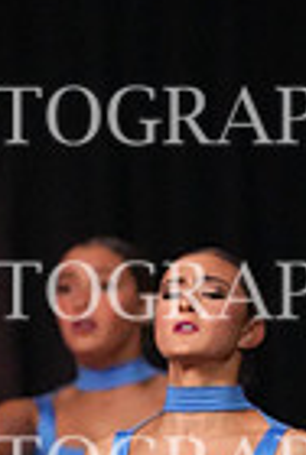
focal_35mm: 1239
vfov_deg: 1.7
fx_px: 15719
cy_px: 552
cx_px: -197
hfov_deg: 1.1
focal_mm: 300
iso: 16000
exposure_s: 1/1250
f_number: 3.5
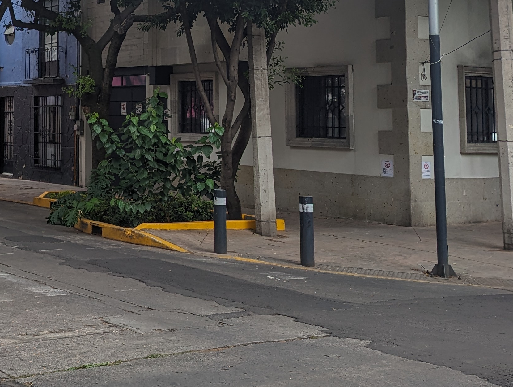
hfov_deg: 29.8
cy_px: 54
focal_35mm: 59
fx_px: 876
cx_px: -35
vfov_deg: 24.3
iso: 37
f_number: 1.85
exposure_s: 1/524
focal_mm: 6.81
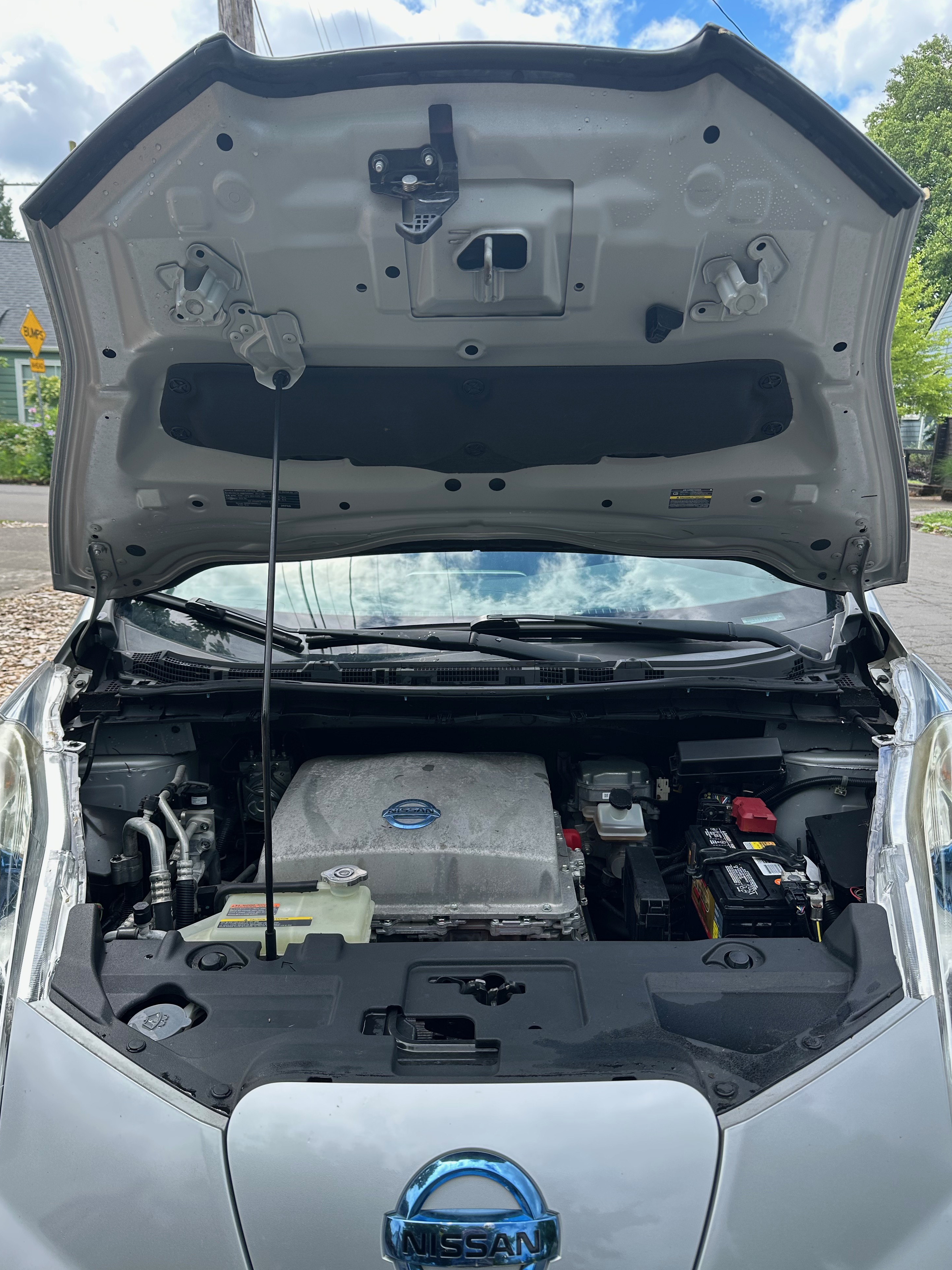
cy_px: 641
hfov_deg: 54.9
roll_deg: -3.4
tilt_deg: -12.9
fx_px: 917
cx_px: 466
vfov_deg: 69.4
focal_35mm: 25
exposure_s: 1/1339
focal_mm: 6.86
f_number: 1.78
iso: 80
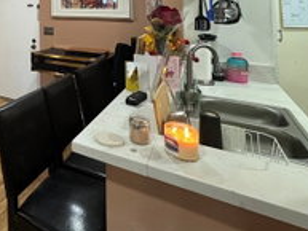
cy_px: -3
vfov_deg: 39.7
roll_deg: +0.4
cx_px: 7
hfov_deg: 49.0
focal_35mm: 31
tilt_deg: +1.5
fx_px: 276
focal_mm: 2.22
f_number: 2.2
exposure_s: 1/60
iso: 500
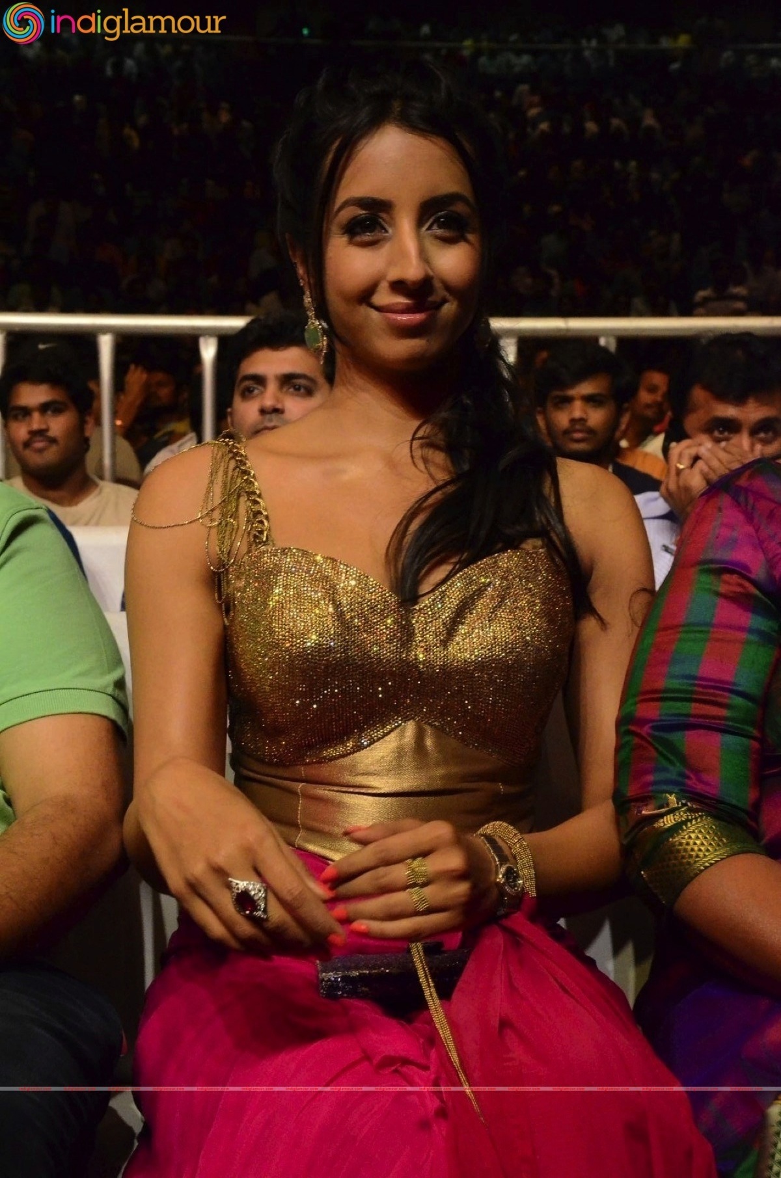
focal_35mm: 68
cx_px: 390
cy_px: 589
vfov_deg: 29.9
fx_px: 2206
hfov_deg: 20.1
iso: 6400
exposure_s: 1/100
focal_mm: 45
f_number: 8
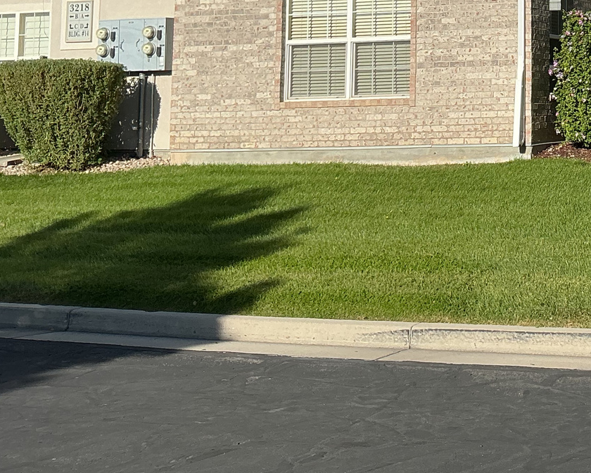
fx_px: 1207
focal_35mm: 69
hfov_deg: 25.1
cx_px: 689
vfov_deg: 21.0
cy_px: -50
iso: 25
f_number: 1.8
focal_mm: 3
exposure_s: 1/1848
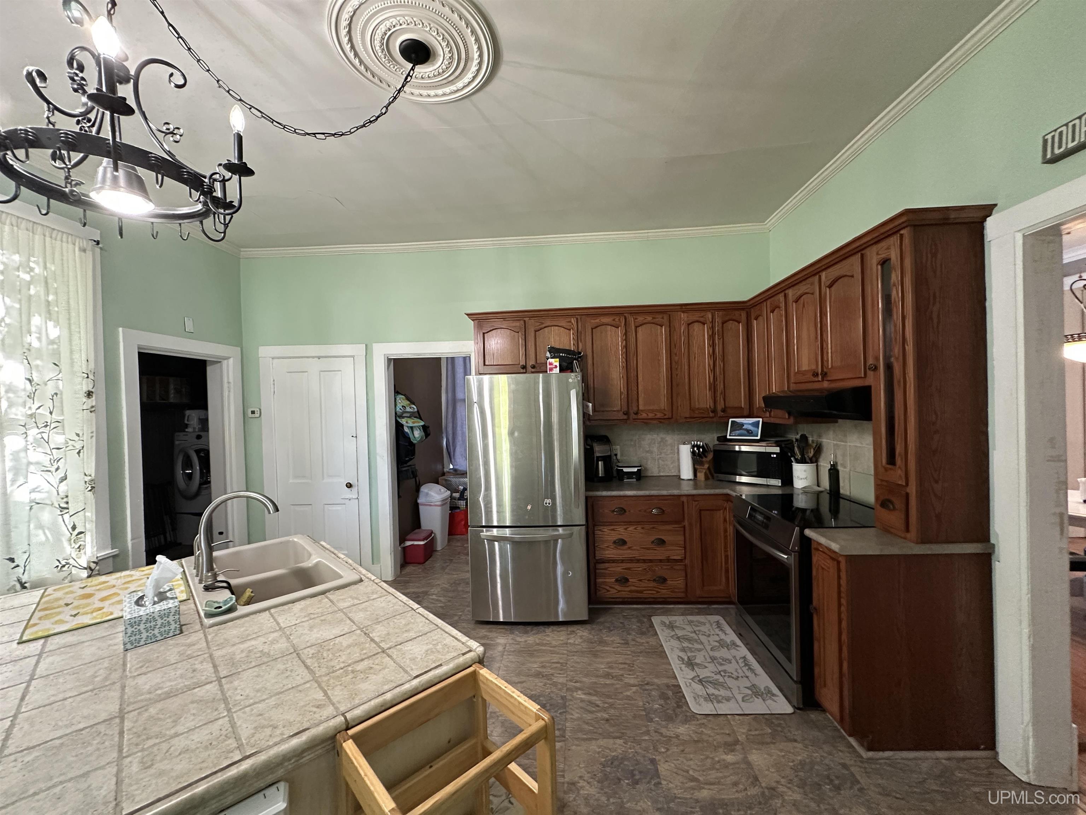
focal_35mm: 14
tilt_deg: +0.3
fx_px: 439
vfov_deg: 85.7
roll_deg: +0.8
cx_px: 543
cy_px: 408
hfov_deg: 102.1
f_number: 2.2
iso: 400
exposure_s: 1/60
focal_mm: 2.22
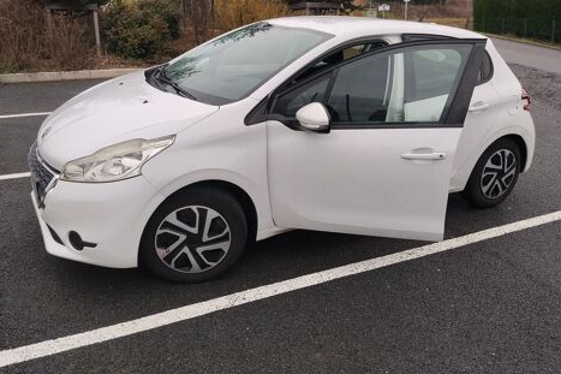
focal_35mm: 31
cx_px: 286
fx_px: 483
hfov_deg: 60.3
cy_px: 160
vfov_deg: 42.2
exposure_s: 1/349
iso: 50
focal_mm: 4.22
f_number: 1.8
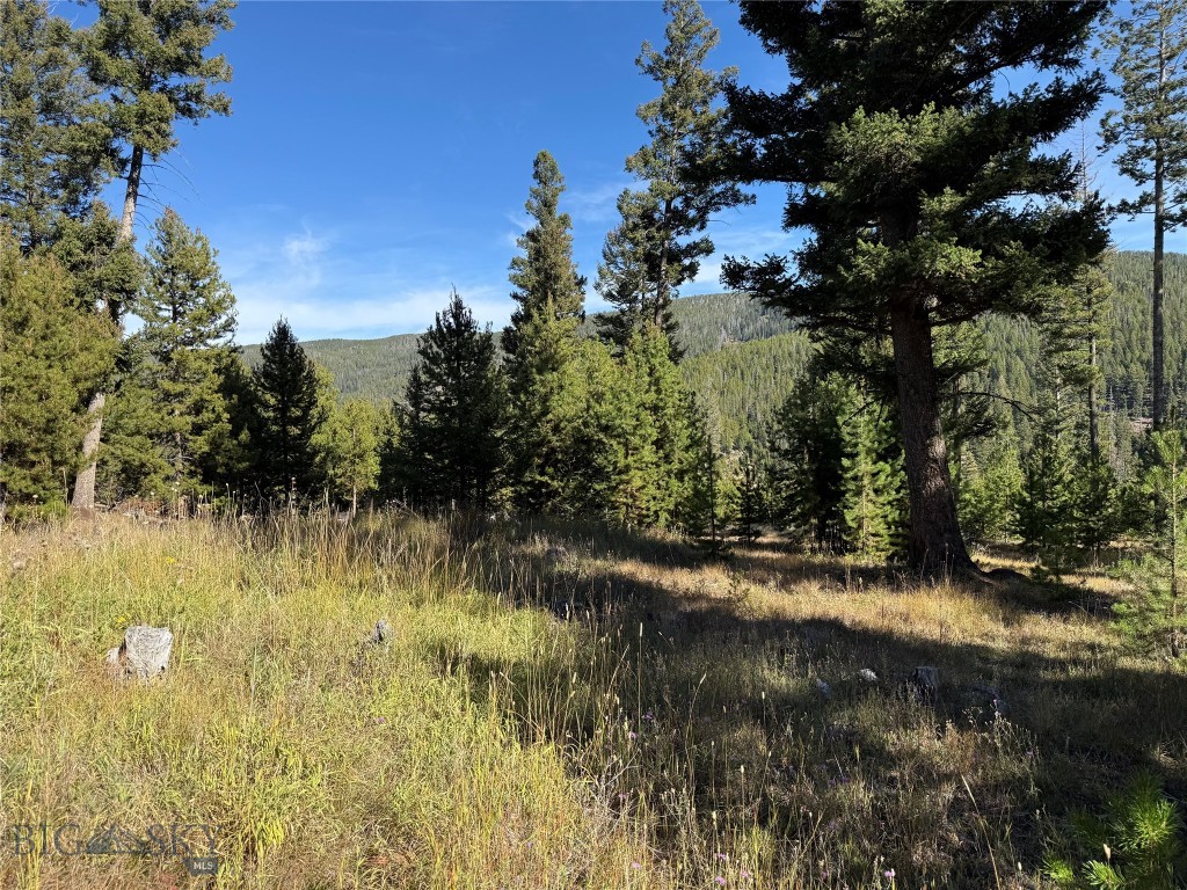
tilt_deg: -1.5
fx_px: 823
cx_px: 594
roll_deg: +0.1
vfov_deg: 56.8
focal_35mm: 24
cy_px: 445
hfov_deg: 71.6
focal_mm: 6.76
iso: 80
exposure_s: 1/2370
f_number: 1.78
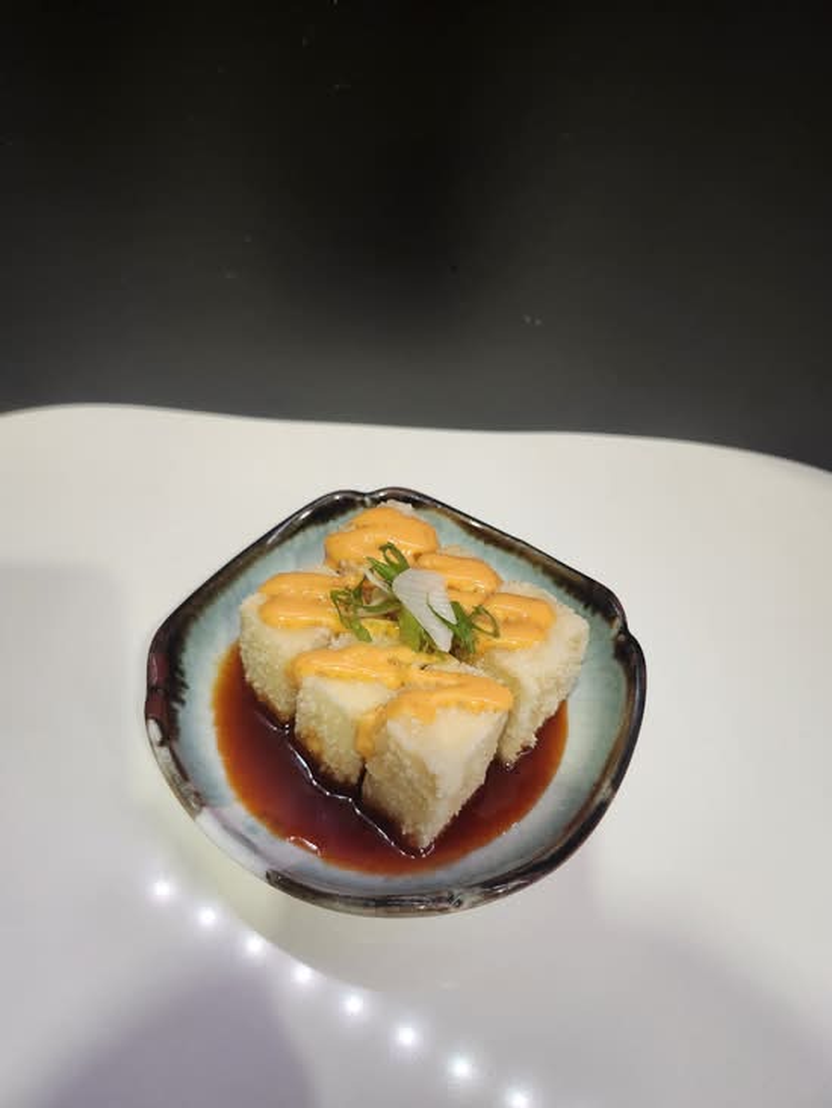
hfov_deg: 58.9
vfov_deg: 73.9
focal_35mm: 23
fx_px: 737
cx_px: 416
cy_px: 554
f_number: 1.8
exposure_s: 1/100
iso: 500
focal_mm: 5.54
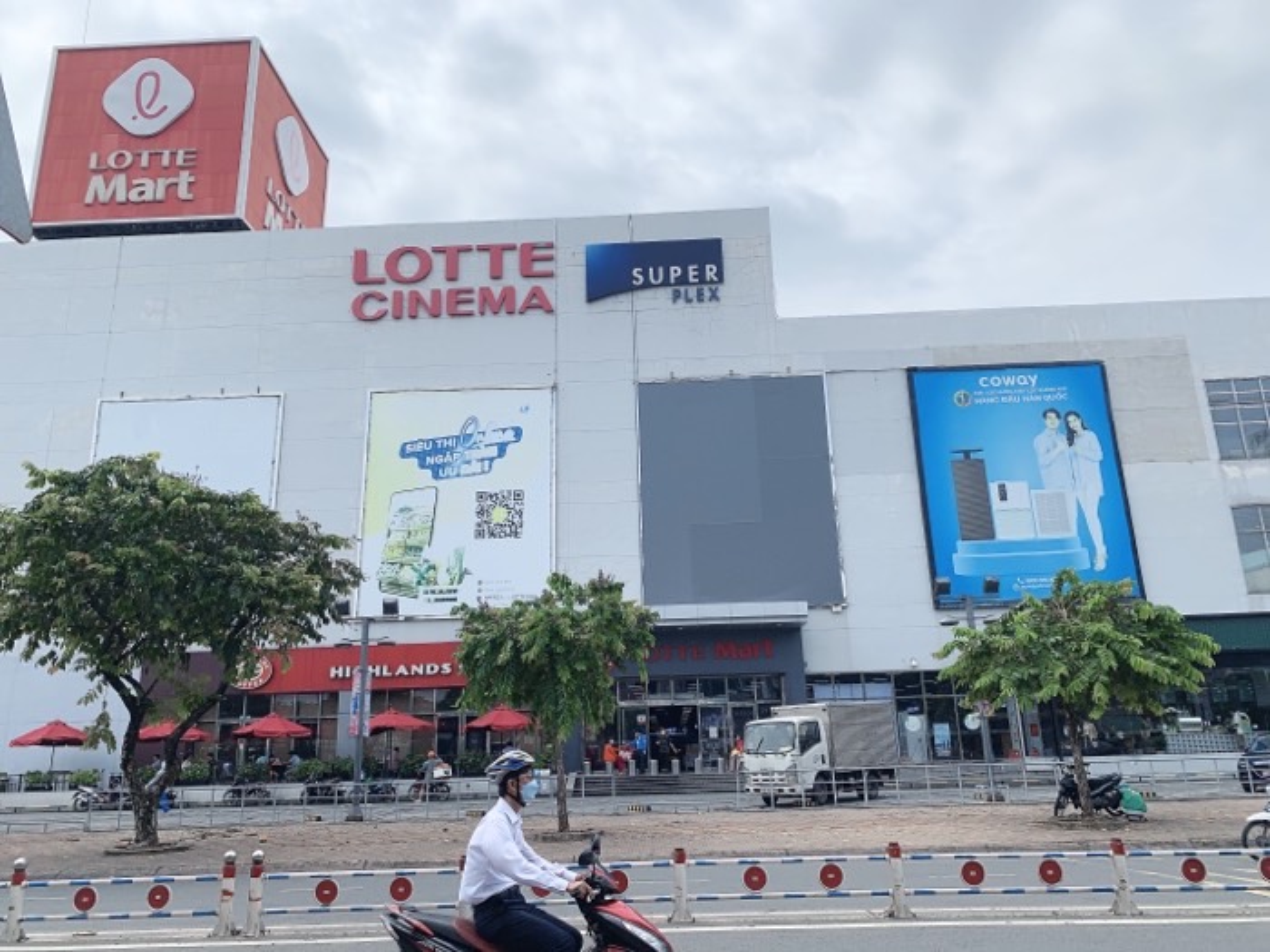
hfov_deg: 67.3
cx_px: 635
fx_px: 954
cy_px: 476
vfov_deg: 53.1
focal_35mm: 26
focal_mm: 4.25
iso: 25
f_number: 1.8
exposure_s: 1/3086
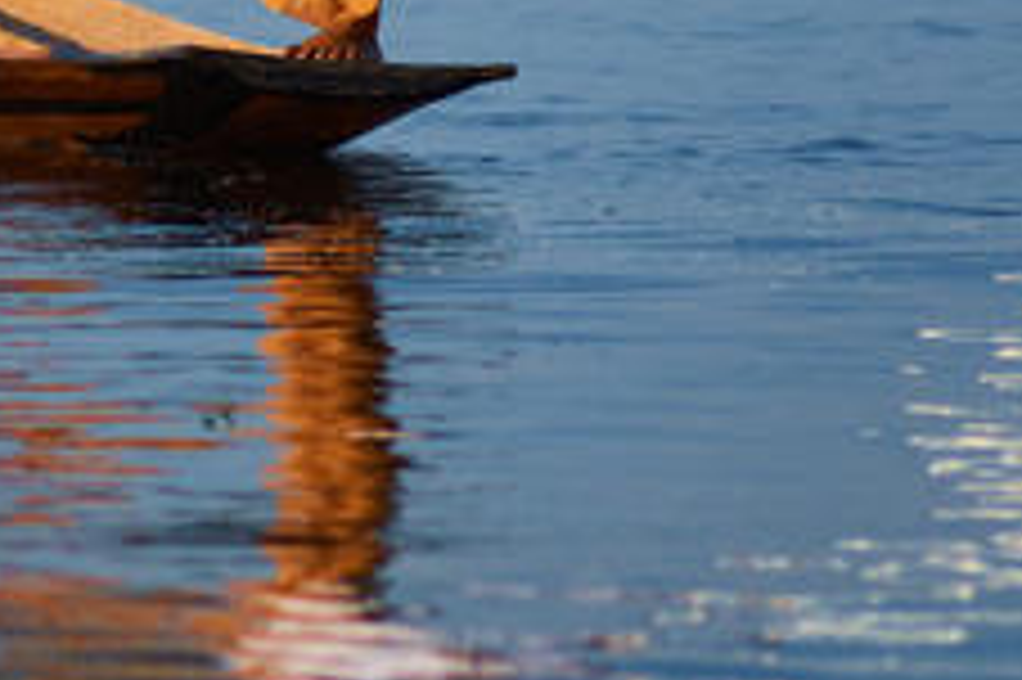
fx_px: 12510
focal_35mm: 441
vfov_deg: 3.1
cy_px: -241
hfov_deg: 4.7
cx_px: -365
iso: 200
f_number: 4
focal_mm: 100
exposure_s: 1/3000
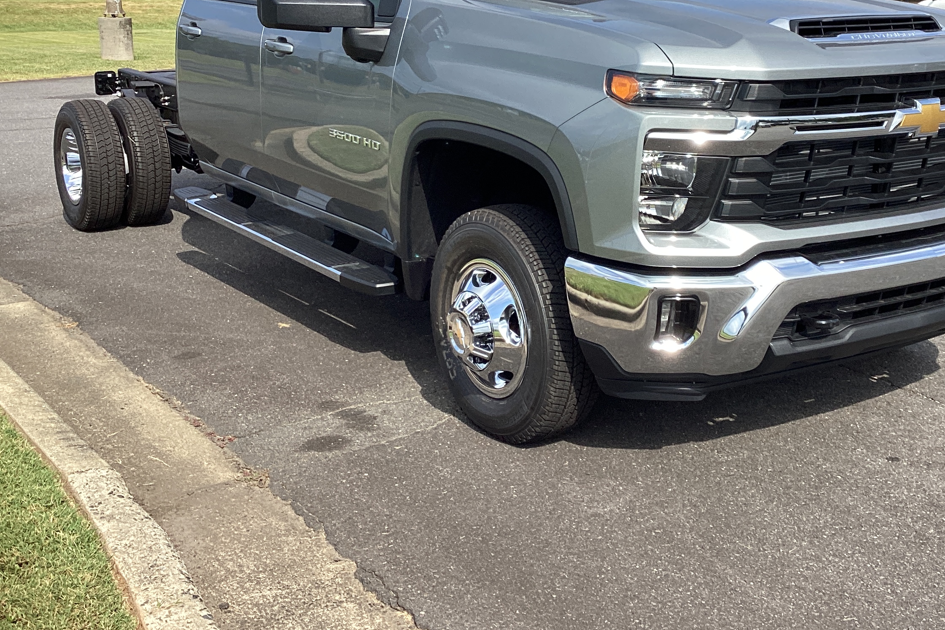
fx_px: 1234
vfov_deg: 28.4
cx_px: 554
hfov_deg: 41.8
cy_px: 195
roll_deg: -1.3
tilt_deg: -9.5
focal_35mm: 47
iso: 25
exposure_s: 1/1101
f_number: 2.4
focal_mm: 3.3
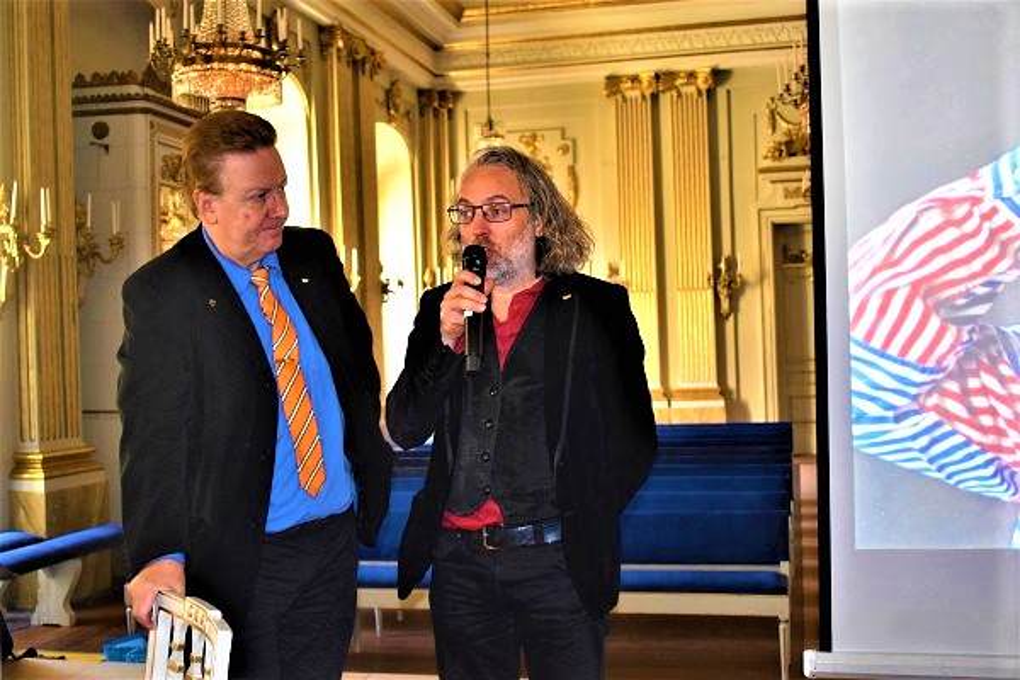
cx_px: 510
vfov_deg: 31.9
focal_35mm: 42
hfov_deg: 46.4
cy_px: 340
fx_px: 1190
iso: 2000
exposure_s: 1/60
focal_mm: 28
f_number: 4.2
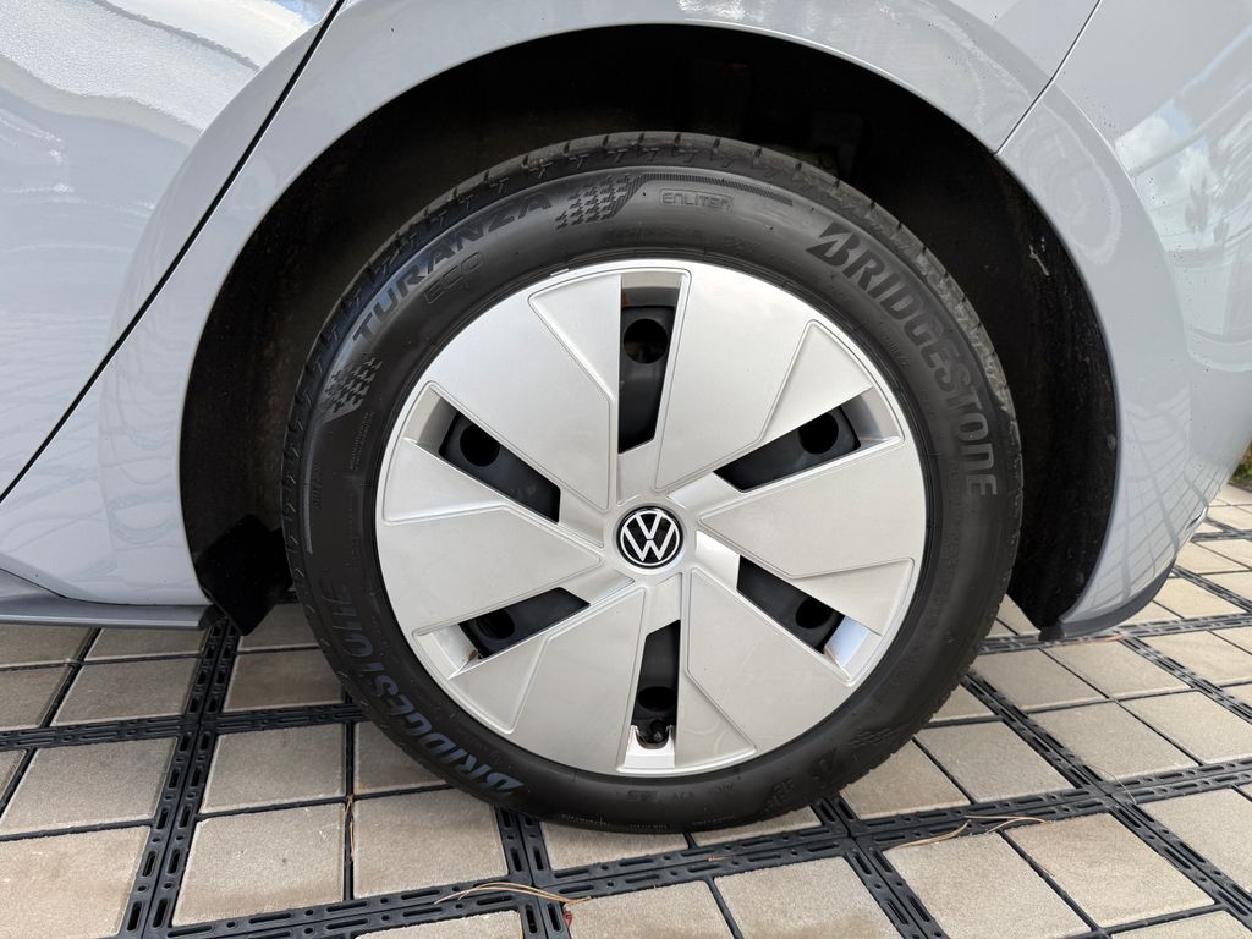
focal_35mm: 24
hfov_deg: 71.6
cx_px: 626
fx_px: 868
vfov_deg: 56.8
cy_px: 470
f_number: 1.78
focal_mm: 6.76
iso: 80
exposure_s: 1/453
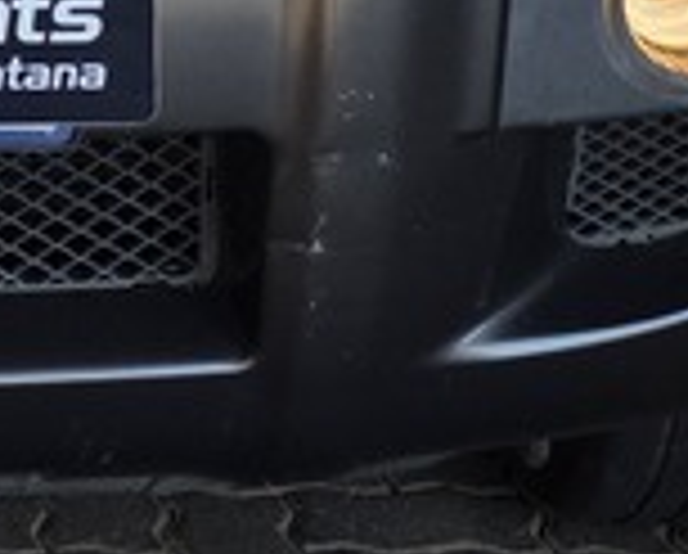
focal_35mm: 150
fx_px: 3060
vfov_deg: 9.4
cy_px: -671
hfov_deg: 12.3
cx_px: -310
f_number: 1.7
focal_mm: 6.25
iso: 80
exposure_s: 1/1563
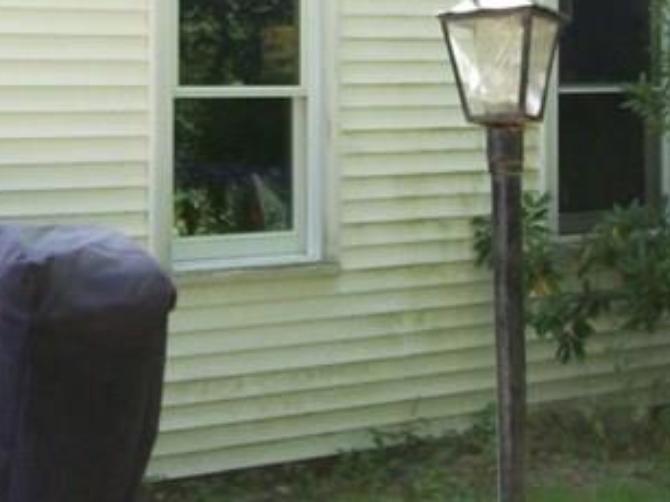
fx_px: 2322
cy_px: 15
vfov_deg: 12.2
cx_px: 299
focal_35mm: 120
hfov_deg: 16.4
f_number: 2.7
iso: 80
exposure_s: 1/134
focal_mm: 6
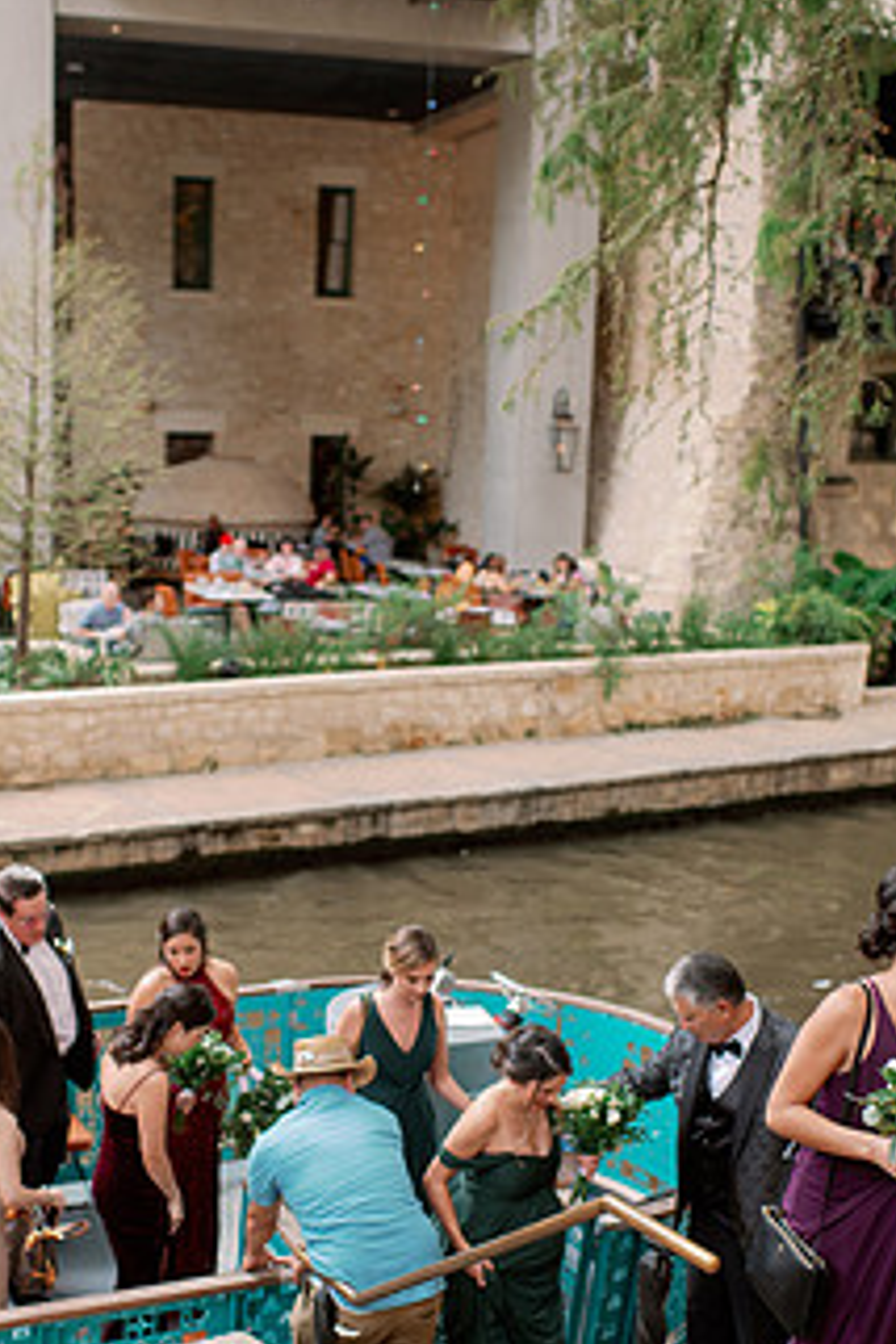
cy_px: 816
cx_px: 381
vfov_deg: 40.1
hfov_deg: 27.5
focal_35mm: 49
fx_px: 1829
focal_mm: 35
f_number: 2.2
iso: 320
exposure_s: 1/1600
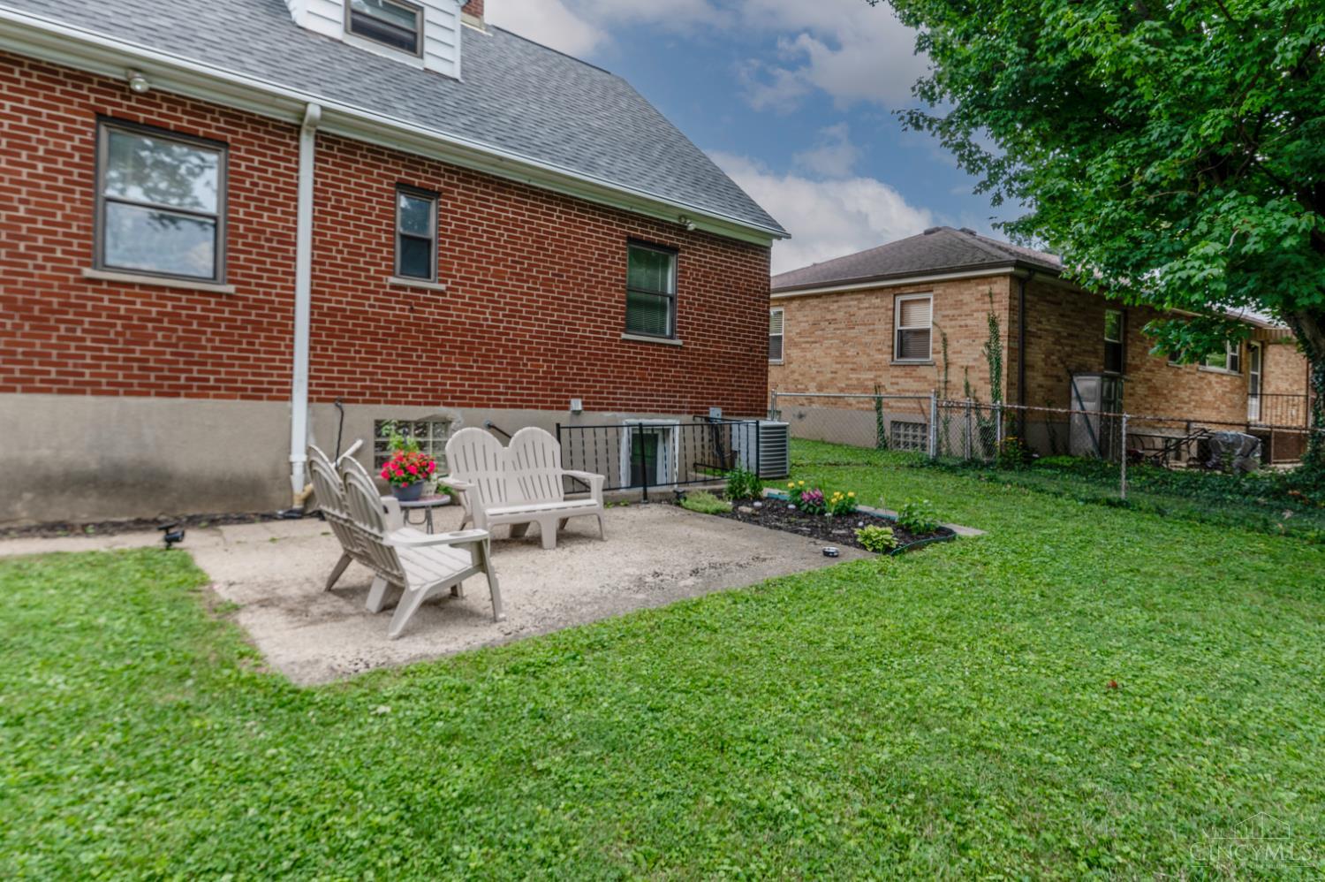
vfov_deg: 64.5
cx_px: 662
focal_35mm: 19
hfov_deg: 86.9
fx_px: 699
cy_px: 441
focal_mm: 19
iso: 125
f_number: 8
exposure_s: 1/125
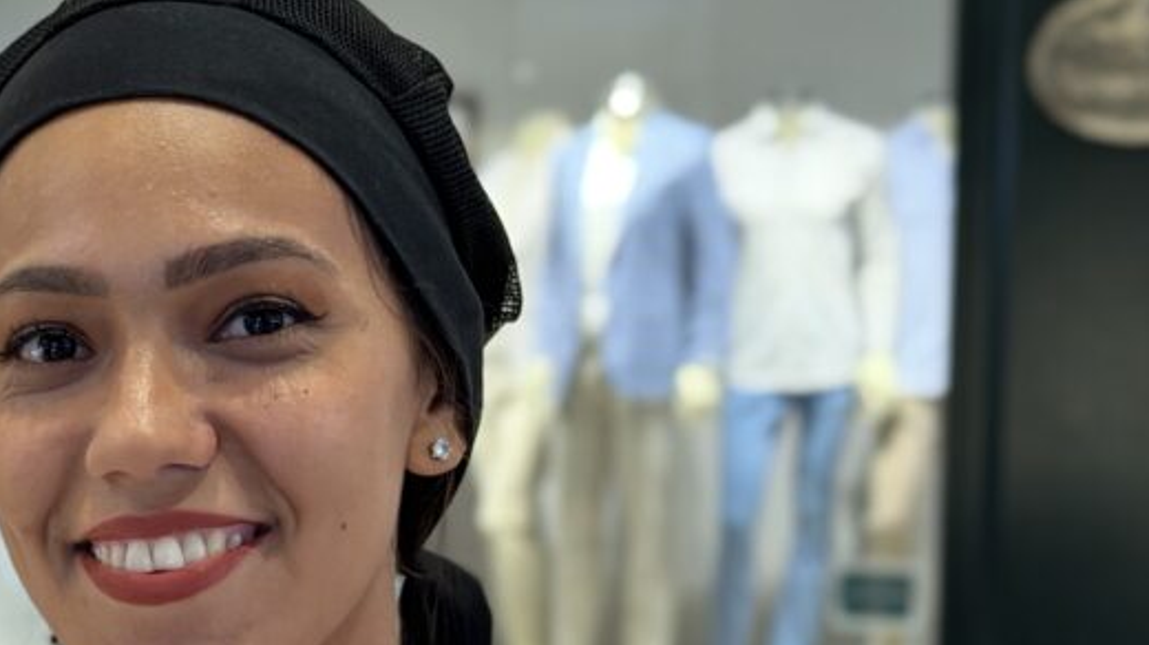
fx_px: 3137
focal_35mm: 103
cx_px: 208
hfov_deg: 20.5
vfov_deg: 11.5
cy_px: 773
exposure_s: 1/60
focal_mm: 6.76
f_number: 1.78
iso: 160
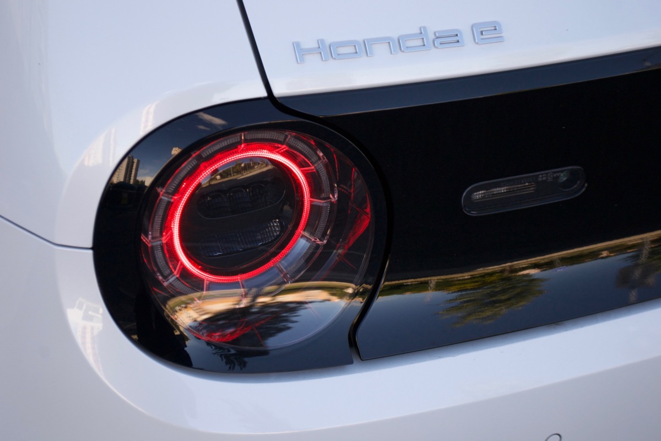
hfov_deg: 27.0
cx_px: 330
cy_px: 220
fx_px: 1377
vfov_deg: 18.2
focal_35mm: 75
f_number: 5.6
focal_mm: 50
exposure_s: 1/125
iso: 180
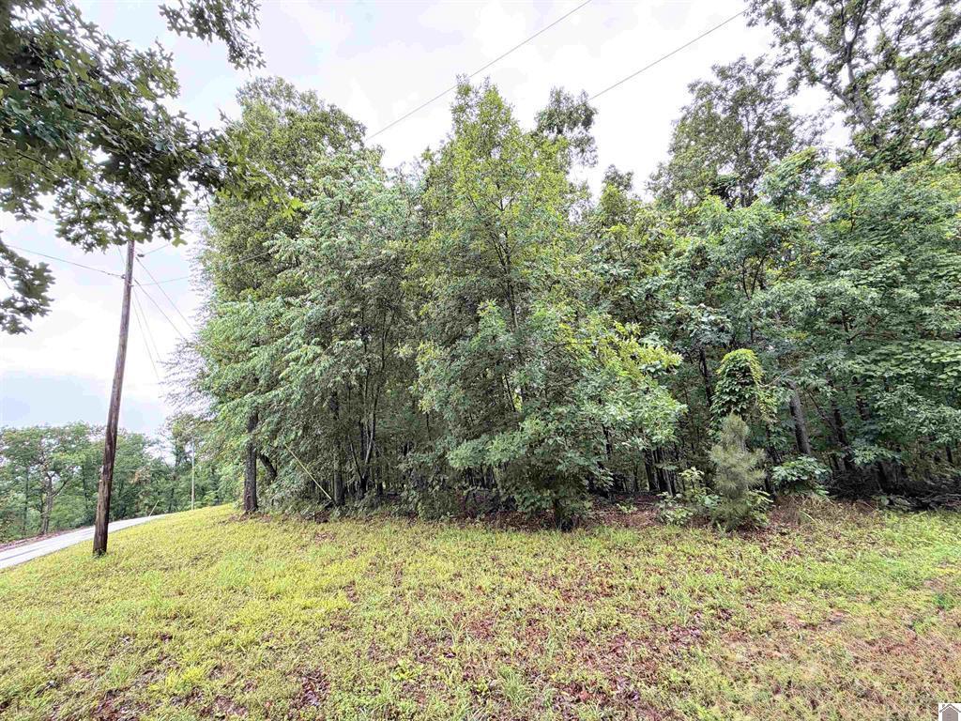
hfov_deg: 102.1
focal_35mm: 14
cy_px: 360
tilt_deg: +11.0
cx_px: 480
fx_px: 389
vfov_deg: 85.7
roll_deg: +7.8
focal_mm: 2.22
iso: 64
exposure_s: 1/479
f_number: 2.2
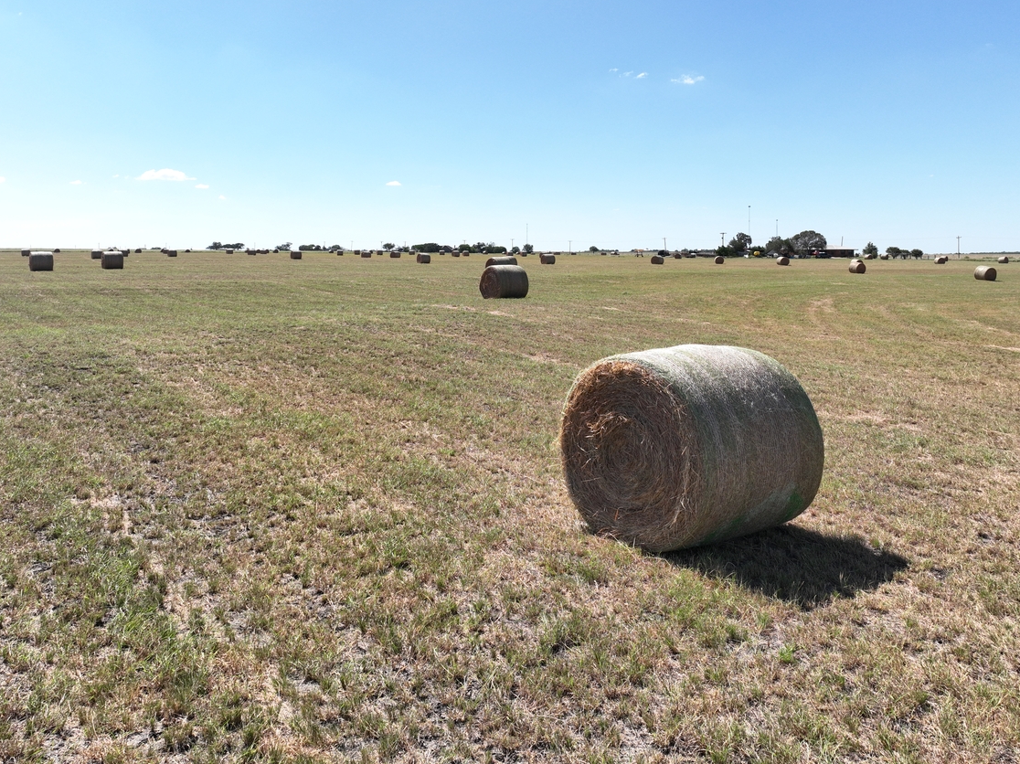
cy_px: 284
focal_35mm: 31
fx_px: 913
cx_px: 510
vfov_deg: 45.0
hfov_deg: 58.4
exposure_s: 1/60
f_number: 3.5
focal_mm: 12.29
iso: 100
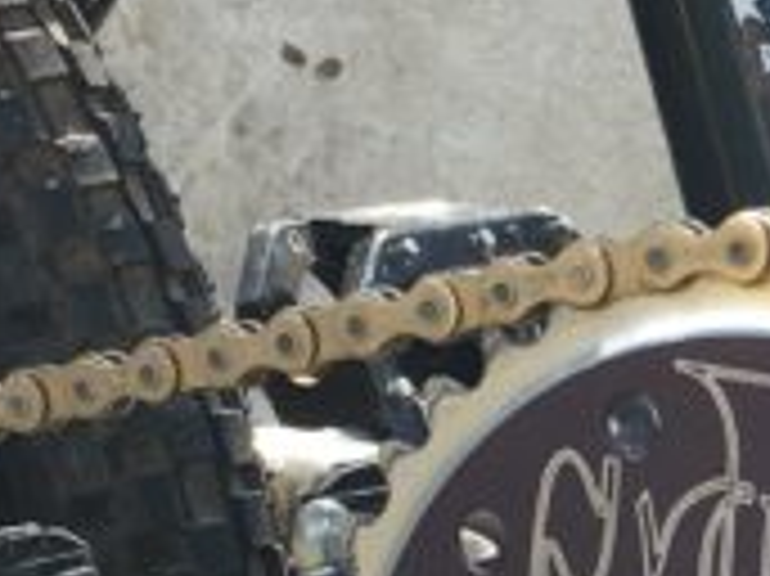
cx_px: 793
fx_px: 3868
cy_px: 554
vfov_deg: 8.5
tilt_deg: -11.3
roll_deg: +0.1
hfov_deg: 11.2
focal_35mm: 174
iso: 25
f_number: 2.2
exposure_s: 1/346
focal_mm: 4.15
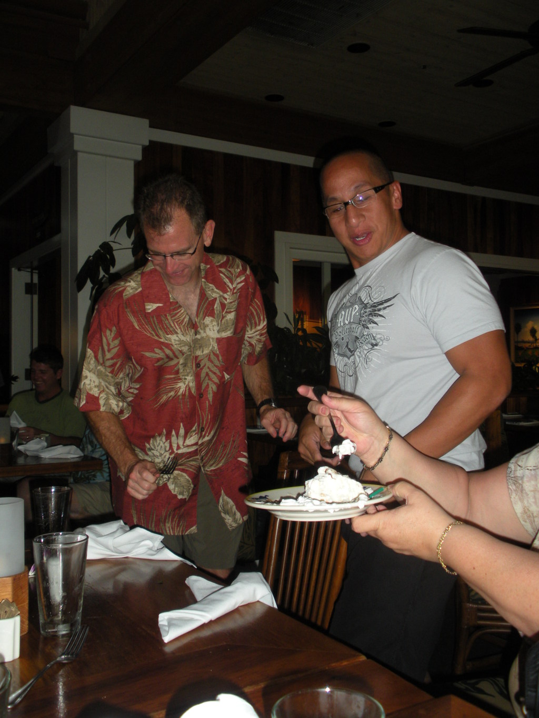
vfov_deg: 51.4
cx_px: 270
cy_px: 359
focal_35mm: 36
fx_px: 747
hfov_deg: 39.7
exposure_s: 1/60
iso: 128
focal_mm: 6.3
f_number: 3.5
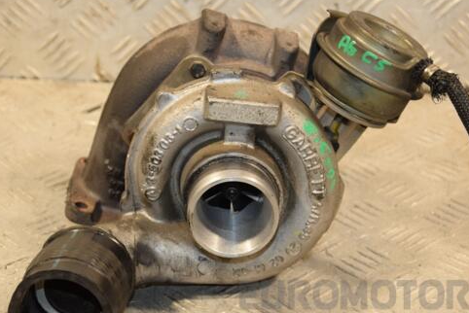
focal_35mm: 97
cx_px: 221
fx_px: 1264
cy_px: 165
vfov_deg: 14.1
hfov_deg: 21.0
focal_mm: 52
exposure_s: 1/125
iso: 800
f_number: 5
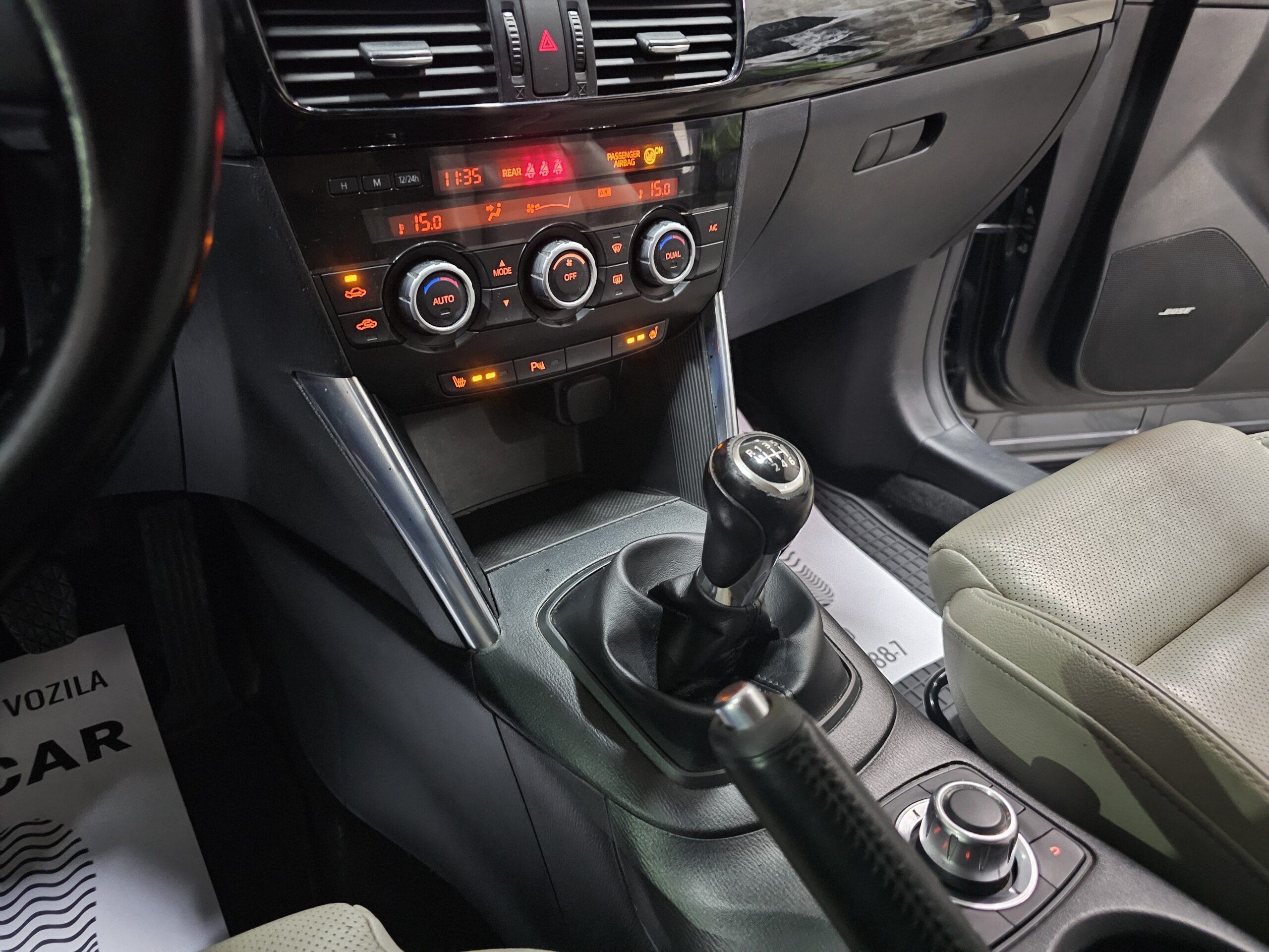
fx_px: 843
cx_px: 634
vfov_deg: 58.9
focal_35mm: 23
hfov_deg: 73.9
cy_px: 476
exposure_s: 1/16.7
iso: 1600
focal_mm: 6.3
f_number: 1.7
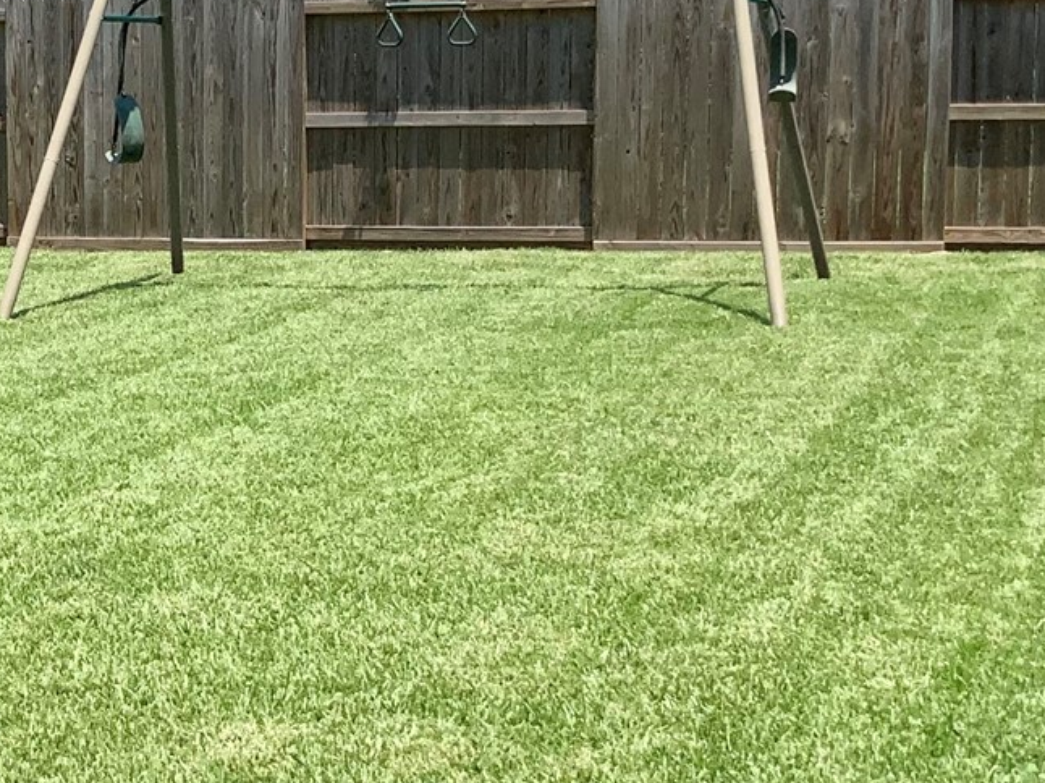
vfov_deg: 16.1
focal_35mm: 92
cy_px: 377
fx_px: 2776
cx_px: 134
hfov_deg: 20.9
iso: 20
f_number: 1.8
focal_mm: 3
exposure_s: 1/2058
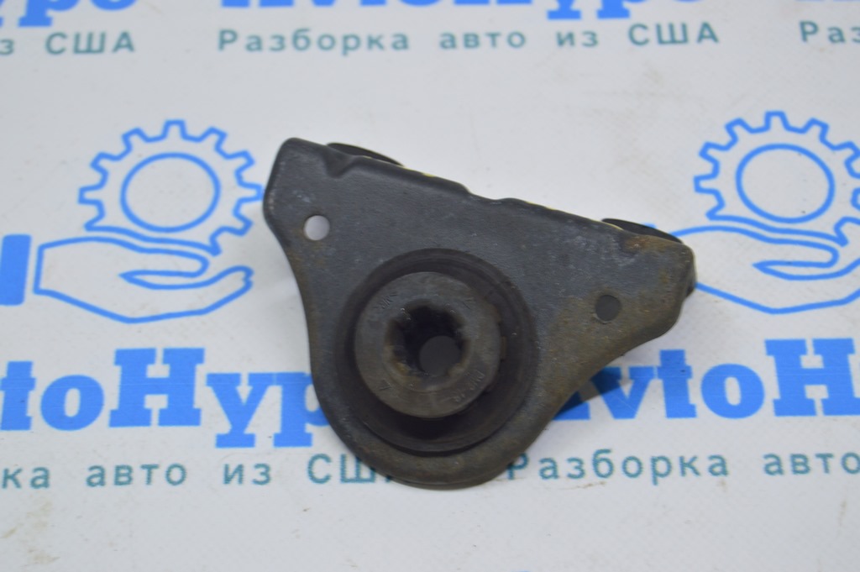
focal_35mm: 82
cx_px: 430
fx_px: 1969
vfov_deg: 16.5
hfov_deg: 24.6
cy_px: 286
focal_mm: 55
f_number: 5.6
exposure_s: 1/20
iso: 400
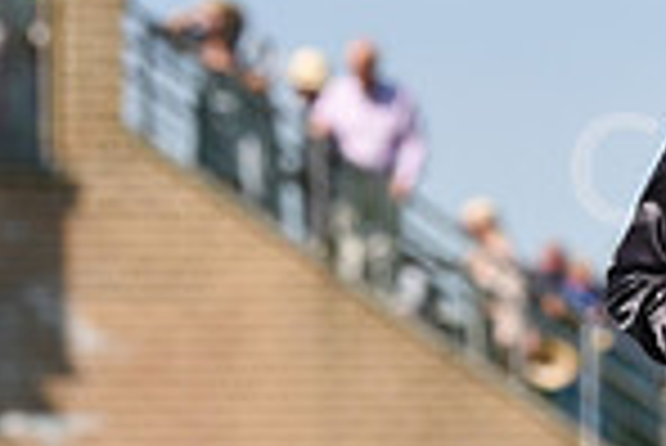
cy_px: 444
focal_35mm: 567
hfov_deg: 3.6
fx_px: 10500
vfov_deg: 2.4
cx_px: 1161
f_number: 5
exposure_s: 1/3200
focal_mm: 145
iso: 400
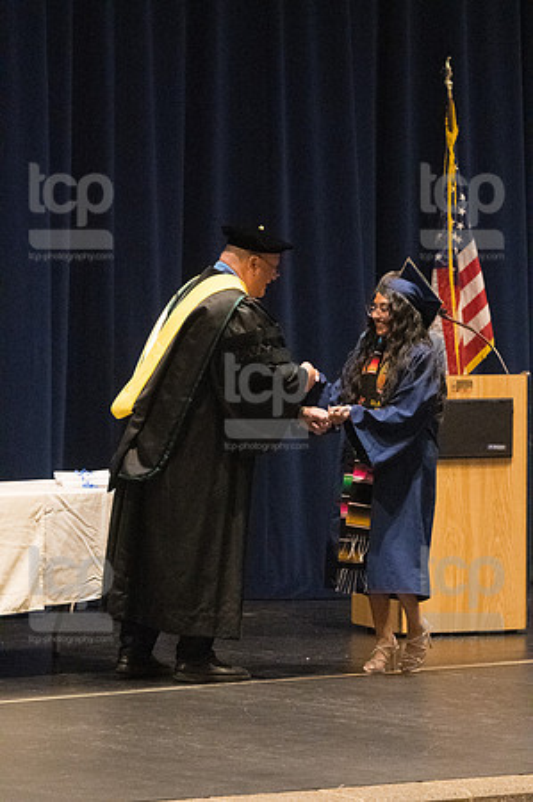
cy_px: 401
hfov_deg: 7.0
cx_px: 266
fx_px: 4340
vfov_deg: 10.6
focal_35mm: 195
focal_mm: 130
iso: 8000
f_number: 4.5
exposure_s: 1/250
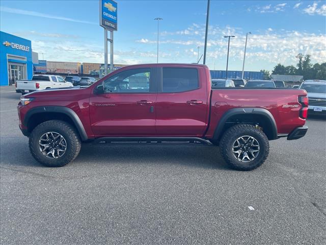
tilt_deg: -8.6
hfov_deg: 67.3
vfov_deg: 53.1
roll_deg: -4.5
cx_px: 163
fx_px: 245
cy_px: 122
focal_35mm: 26
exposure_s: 1/397
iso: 32
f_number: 1.6
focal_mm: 4.2
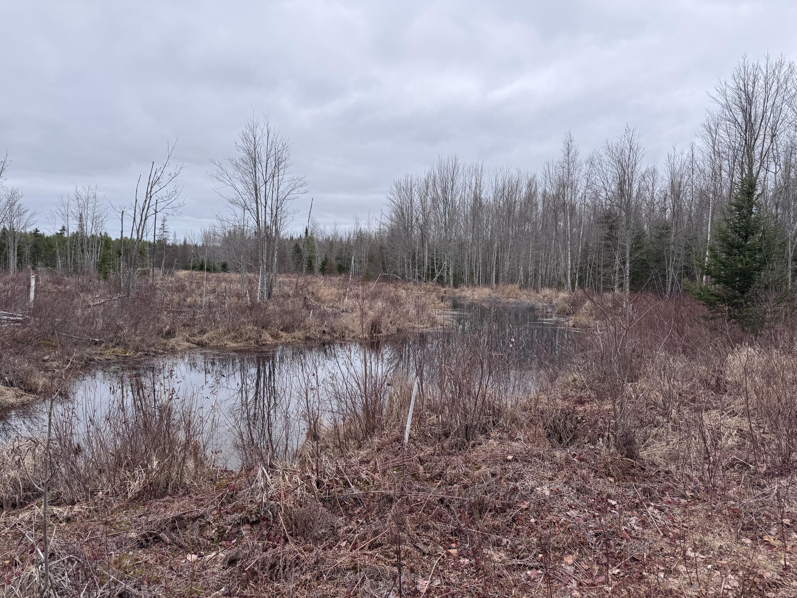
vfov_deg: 56.8
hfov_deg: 71.6
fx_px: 553
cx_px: 398
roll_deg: -1.0
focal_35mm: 24
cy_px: 299
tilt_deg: -3.4
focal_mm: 6.76
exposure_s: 1/1172
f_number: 1.78
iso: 80
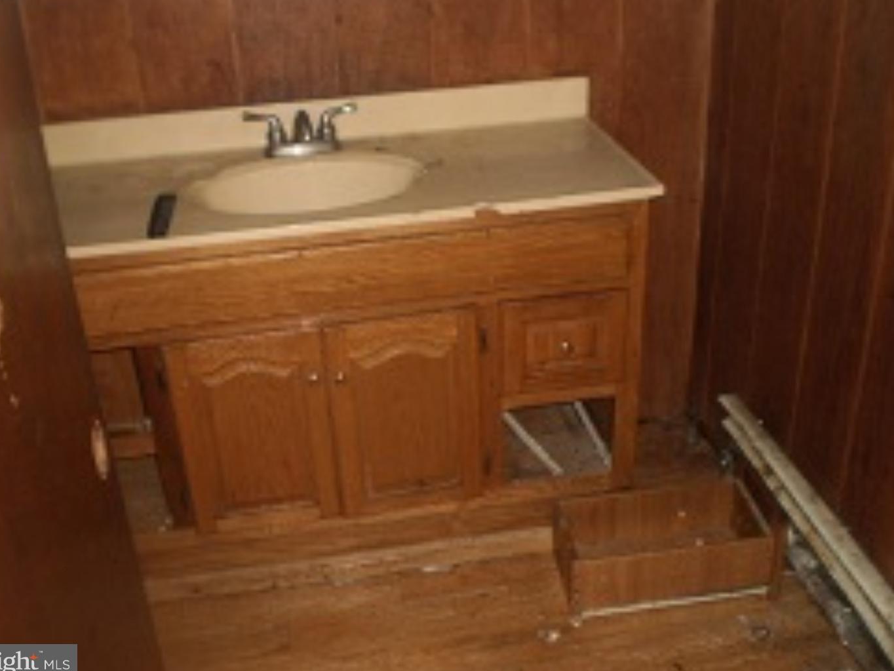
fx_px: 981
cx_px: 435
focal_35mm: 38
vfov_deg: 37.7
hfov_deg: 49.0
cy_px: 328
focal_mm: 6.3
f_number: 3.1
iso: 125
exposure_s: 1/30
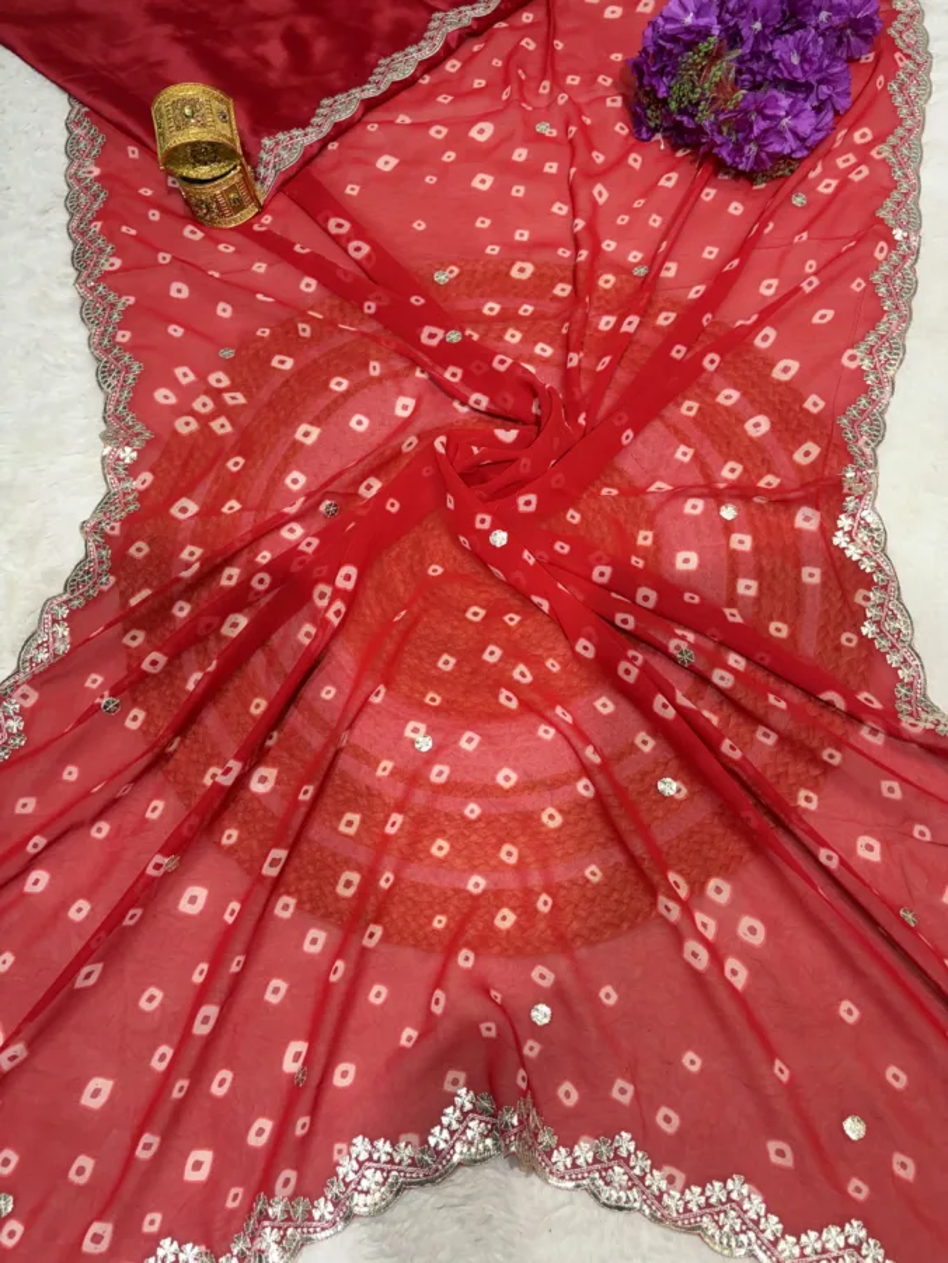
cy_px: 632
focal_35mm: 26
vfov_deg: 67.3
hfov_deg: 53.1
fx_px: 949
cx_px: 474
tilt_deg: -67.9
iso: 64
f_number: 1.6
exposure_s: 1/100
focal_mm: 5.96
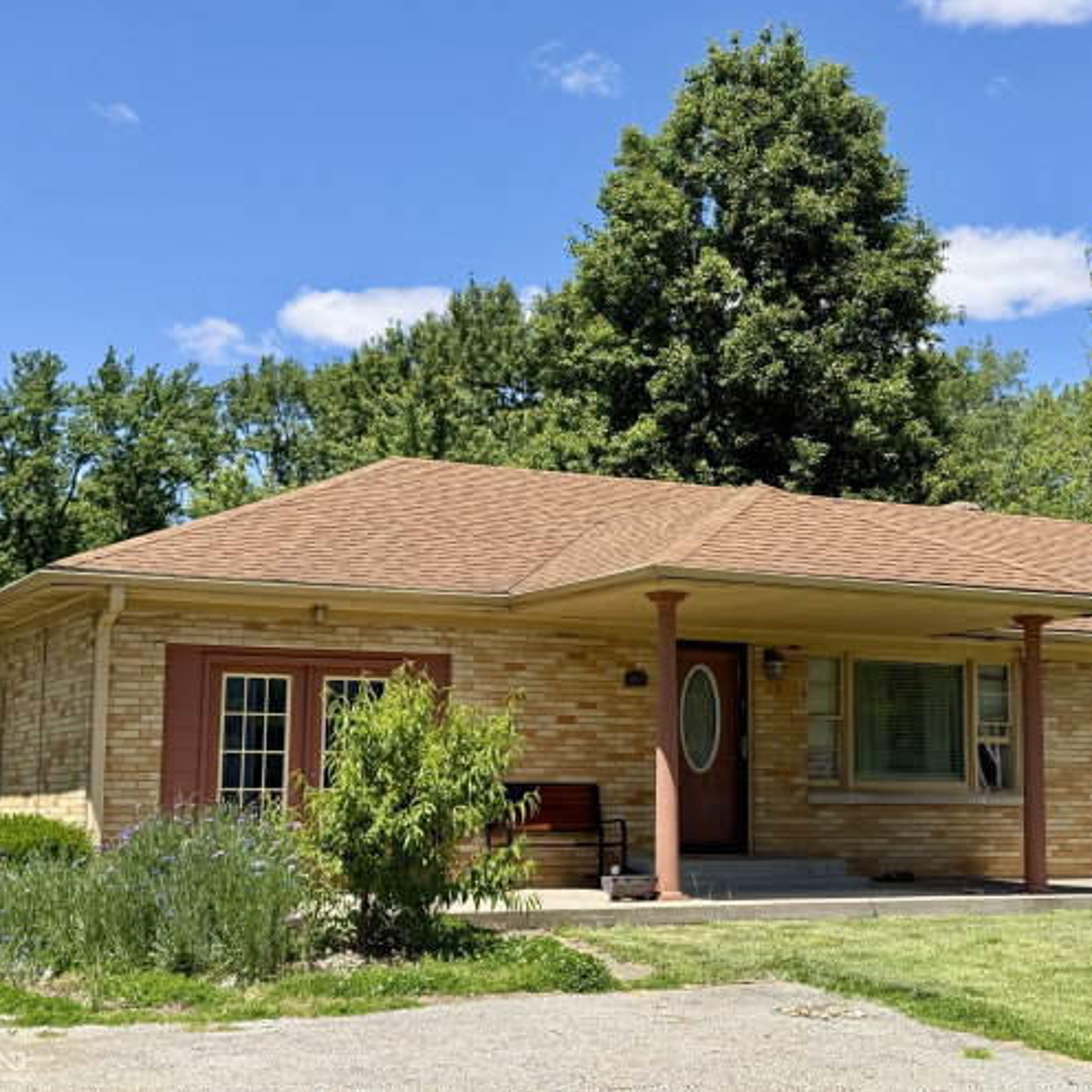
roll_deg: +0.0
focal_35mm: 57
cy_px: 544
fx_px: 2034
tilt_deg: +7.6
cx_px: 697
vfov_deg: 30.0
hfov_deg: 29.9
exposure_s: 1/3226
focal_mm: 6.76
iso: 64
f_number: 1.78
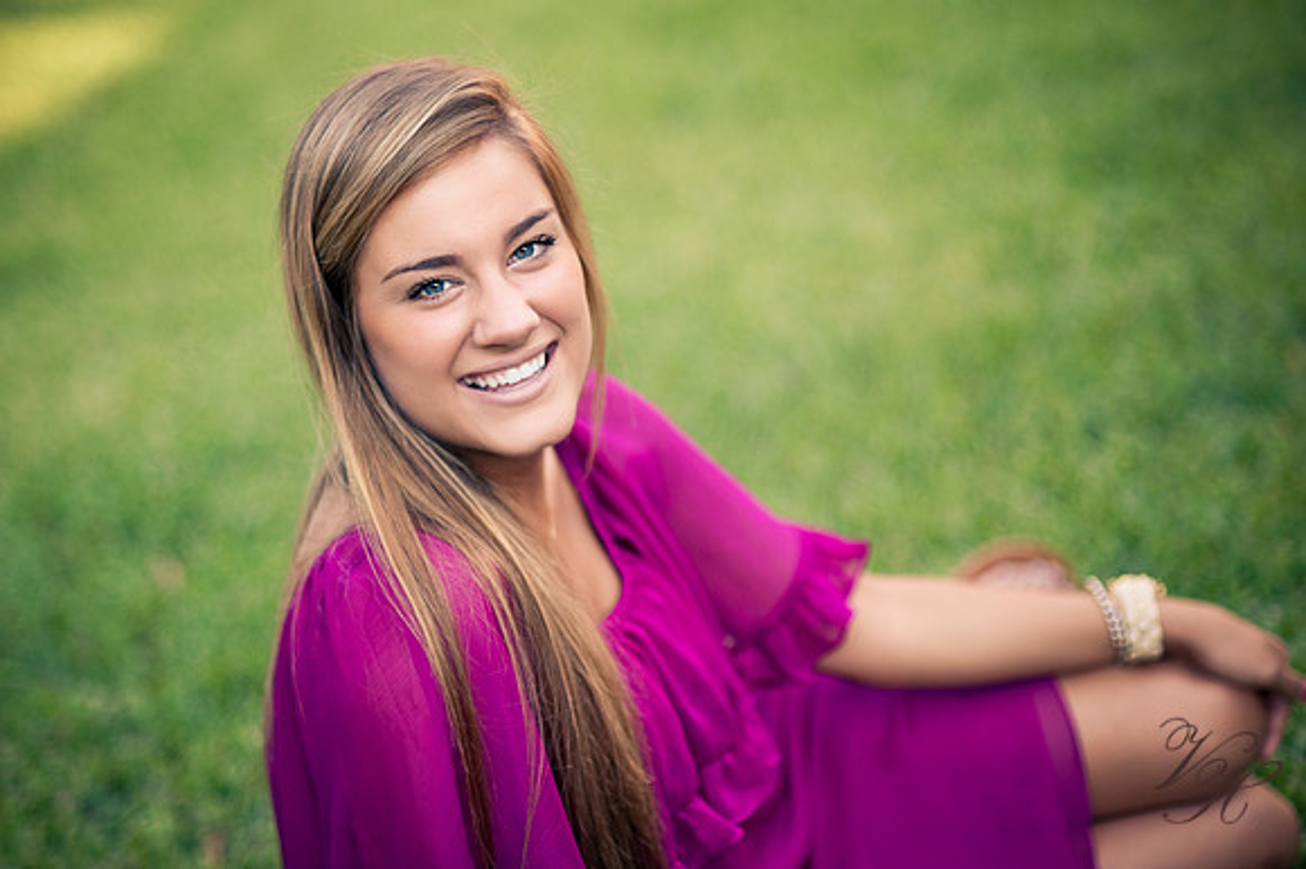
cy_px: 434
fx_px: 3082
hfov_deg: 23.9
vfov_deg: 16.1
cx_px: 653
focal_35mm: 85
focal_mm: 85
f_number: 1.8
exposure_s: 1/500
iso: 250
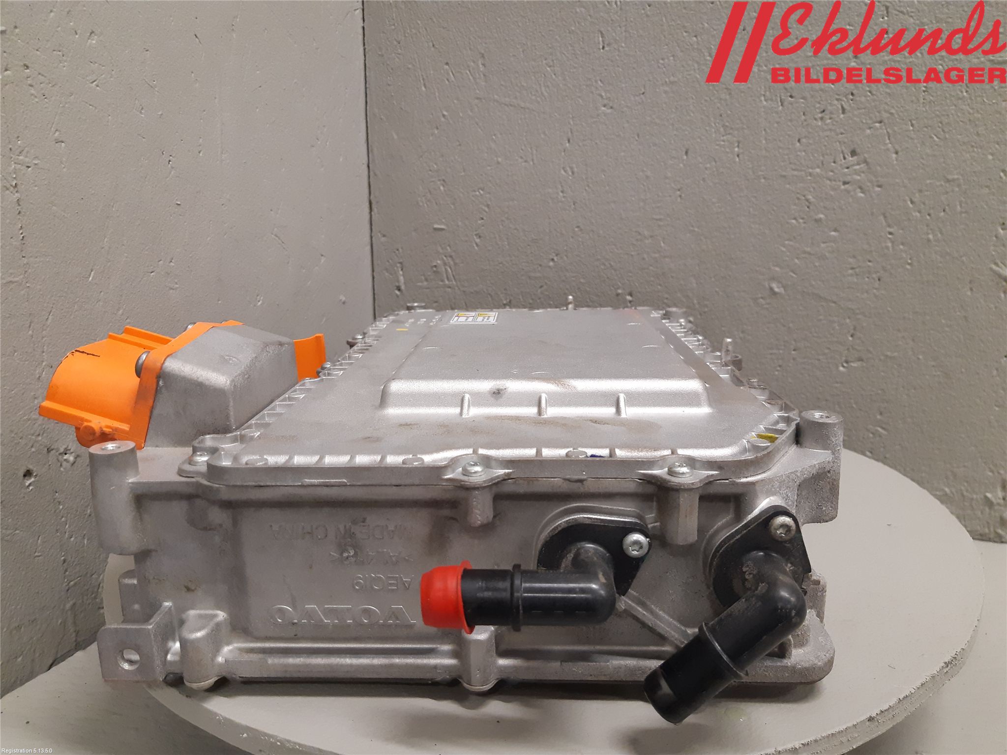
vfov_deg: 53.1
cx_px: 504
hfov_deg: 67.3
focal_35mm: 26
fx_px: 756
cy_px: 378
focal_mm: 3.93
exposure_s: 1/50
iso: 200
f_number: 1.7
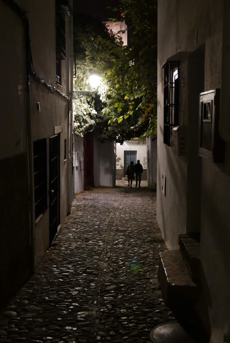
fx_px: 421
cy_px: 172
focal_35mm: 44
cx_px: 115
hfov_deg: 30.6
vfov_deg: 44.5
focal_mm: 19.9
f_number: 2.6
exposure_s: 1/30
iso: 3200
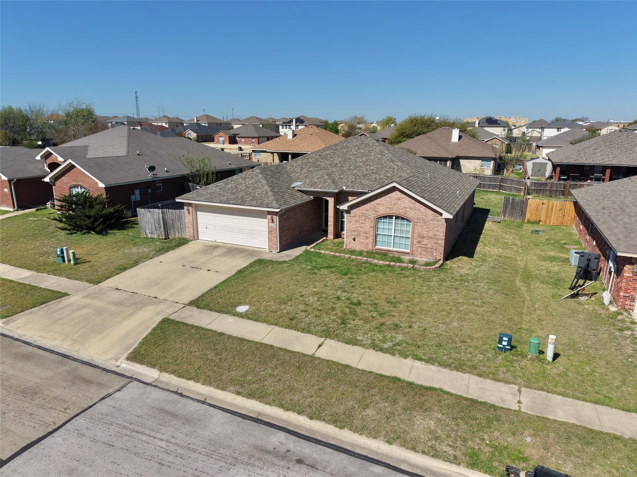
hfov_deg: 71.6
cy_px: 238
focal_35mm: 24
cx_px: 318
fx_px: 442
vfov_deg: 56.8
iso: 120
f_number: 1.8
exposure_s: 1/5000
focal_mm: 8.67
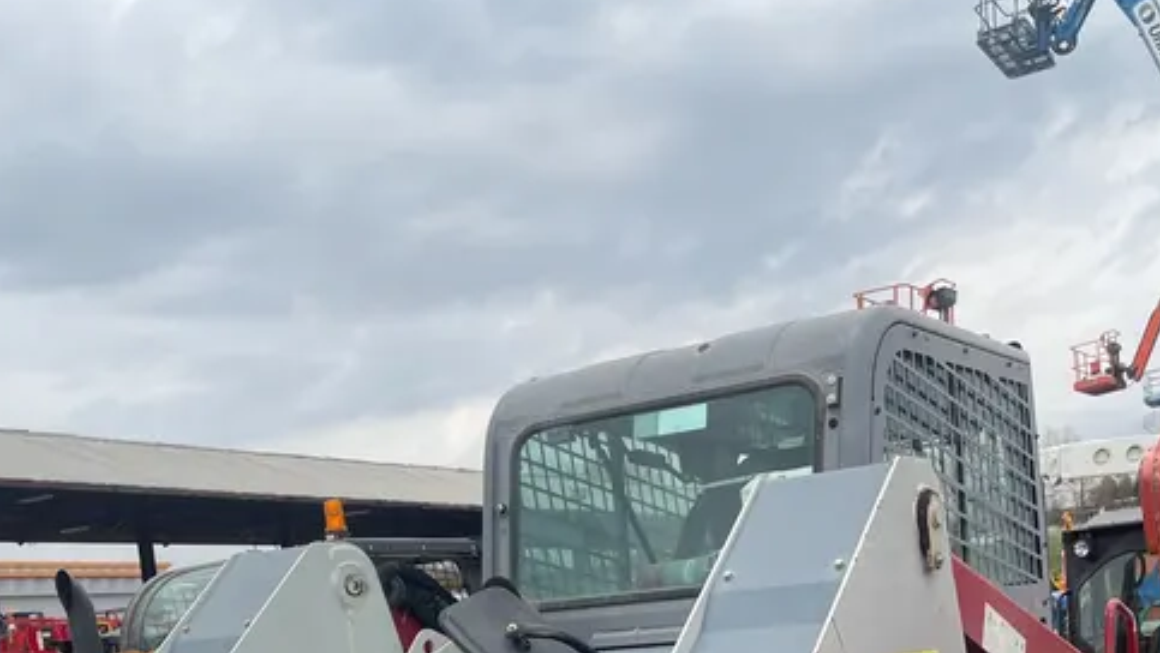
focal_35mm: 43
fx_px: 1323
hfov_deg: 47.3
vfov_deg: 24.4
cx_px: 641
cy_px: 834
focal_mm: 4.2
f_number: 1.6
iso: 50
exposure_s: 1/3731
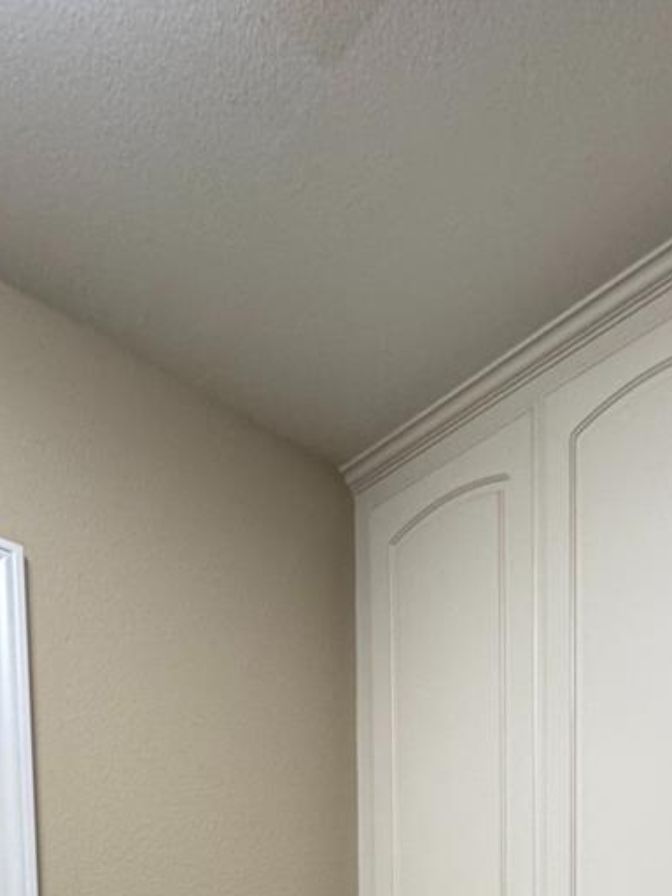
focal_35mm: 41
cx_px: 575
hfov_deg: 33.7
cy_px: 1214
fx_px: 1061
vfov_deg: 32.1
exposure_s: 1/120
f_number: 2.2
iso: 200
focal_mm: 2.22
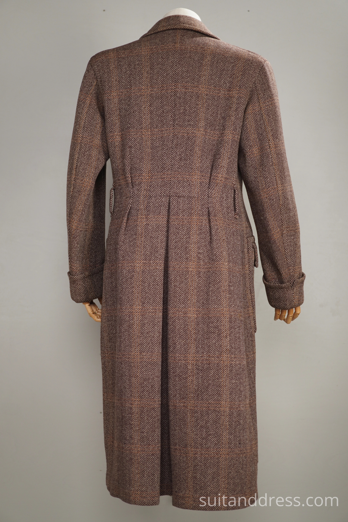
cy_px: 259
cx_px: 176
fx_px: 710
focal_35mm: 49
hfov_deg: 27.5
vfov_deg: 40.3
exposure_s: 1/125
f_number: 1.8
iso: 200
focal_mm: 32
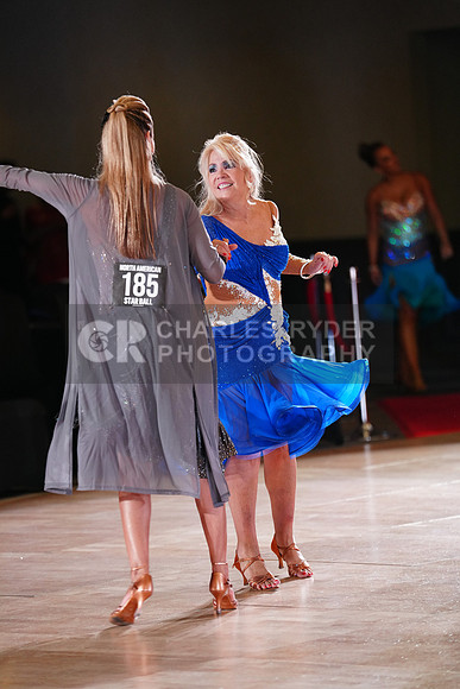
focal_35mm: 194
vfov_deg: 10.6
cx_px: 230
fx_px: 3716
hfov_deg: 7.1
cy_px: 344
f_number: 2.8
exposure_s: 1/320
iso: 2500
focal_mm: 194
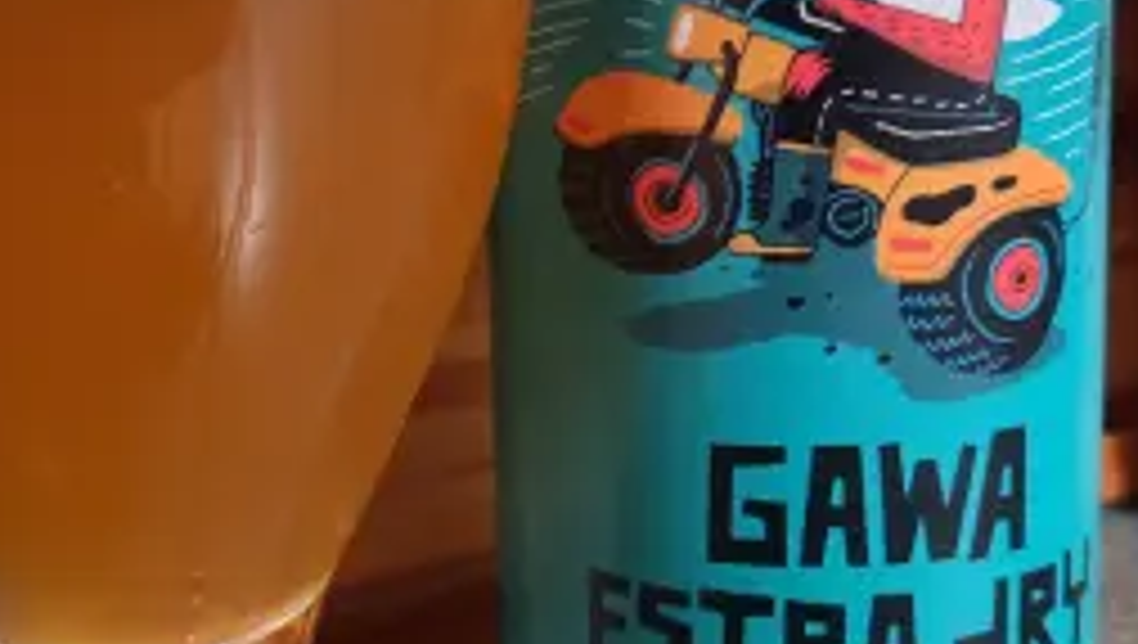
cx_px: 508
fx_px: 1299
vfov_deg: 27.6
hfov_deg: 47.2
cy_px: 203
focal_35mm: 43
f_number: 2
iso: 400
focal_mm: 4.6
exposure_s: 1/24
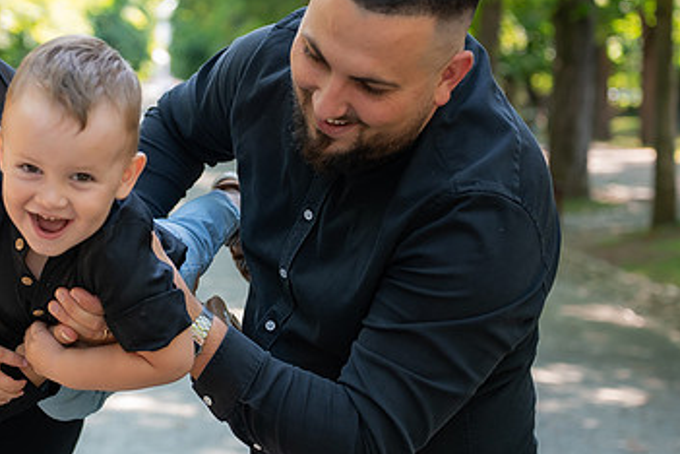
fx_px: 1851
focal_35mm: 98
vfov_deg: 14.0
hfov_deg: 20.5
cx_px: 86
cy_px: 213
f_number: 2.8
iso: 320
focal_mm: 47
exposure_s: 1/320
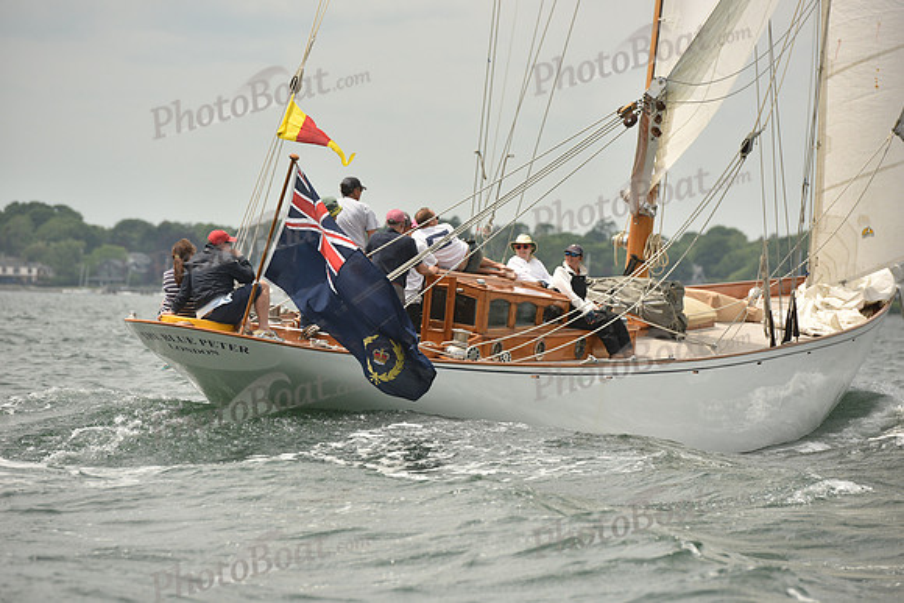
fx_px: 5023
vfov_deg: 6.9
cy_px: 302
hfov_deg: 10.3
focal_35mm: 200
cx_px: 452
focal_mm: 200
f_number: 5.6
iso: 400
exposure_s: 1/3200
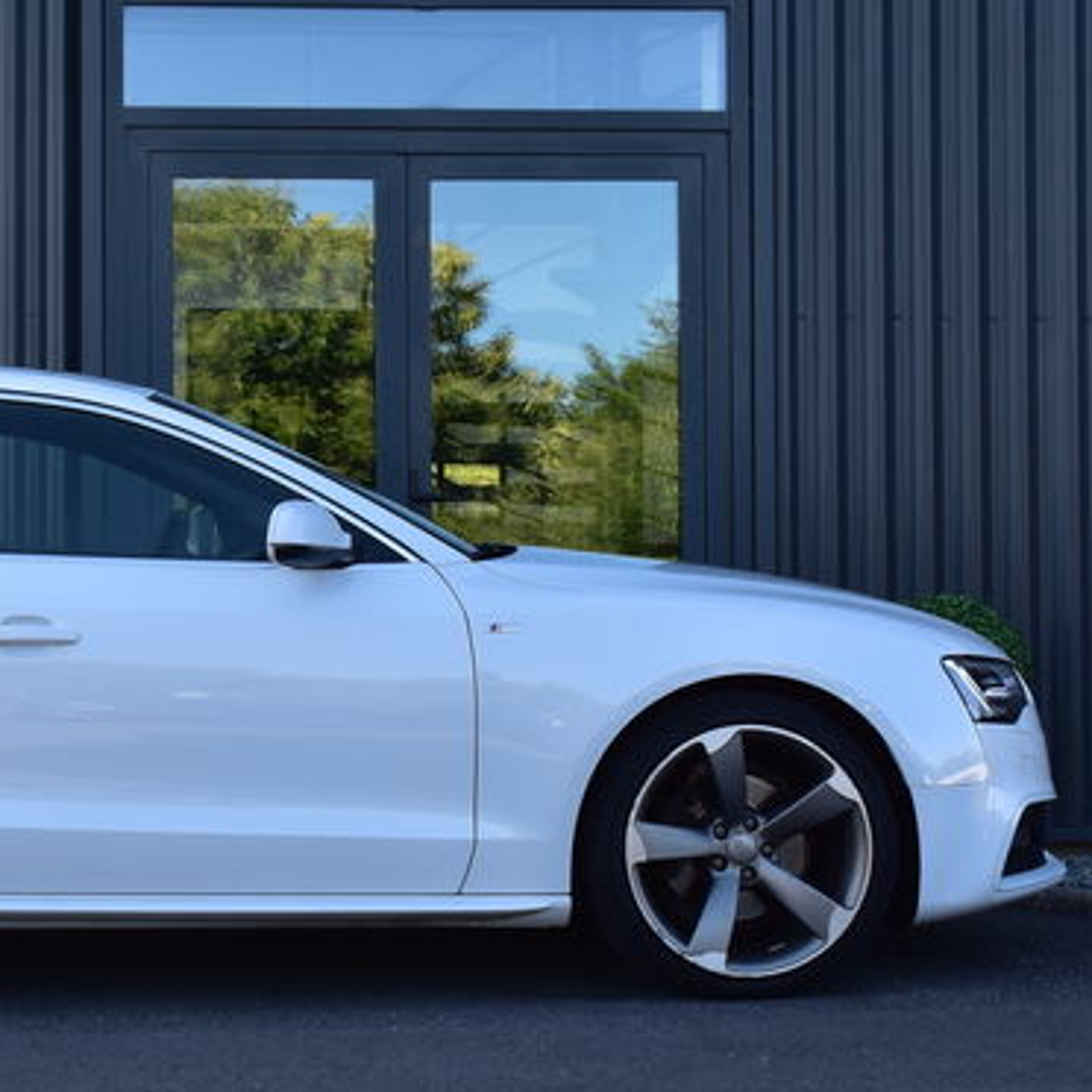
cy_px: 462
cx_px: 126
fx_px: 3176
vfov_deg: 19.5
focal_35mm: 89
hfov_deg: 19.2
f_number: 9
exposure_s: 1/160
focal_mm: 26
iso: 400
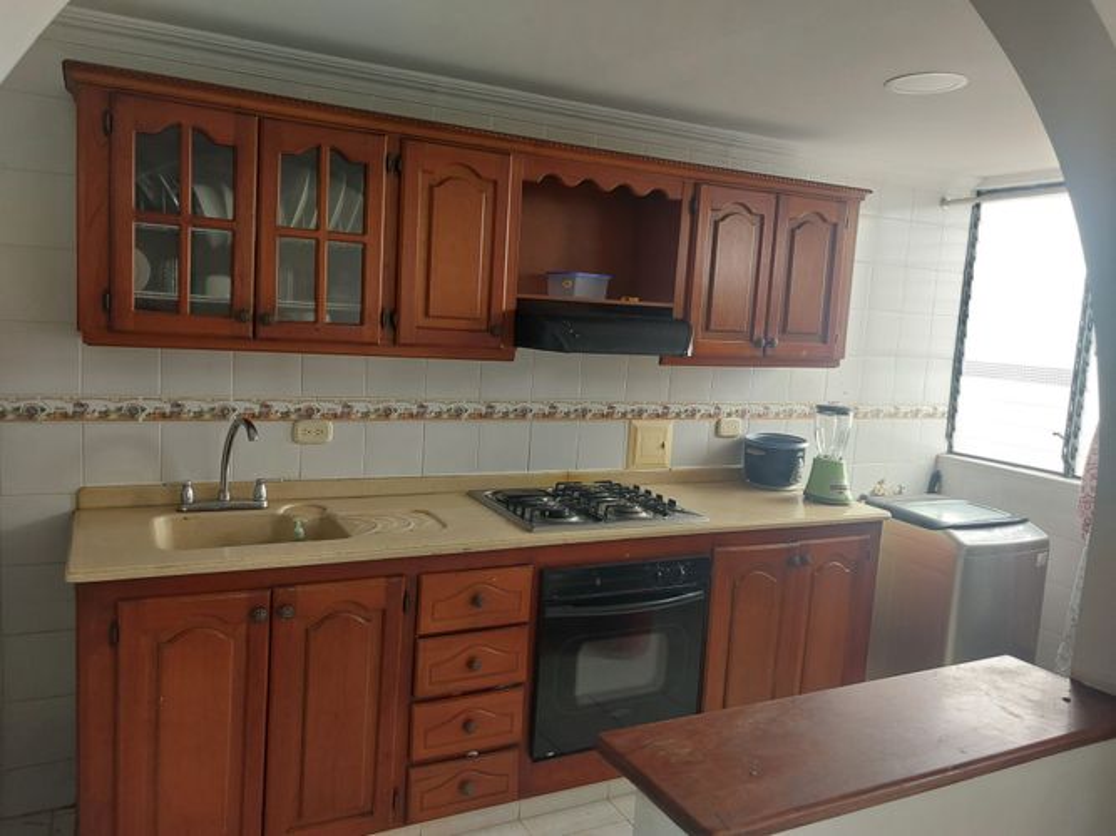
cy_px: 418
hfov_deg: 60.0
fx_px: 967
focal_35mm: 30
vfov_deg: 46.8
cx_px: 558
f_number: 1.8
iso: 40
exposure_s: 1/60
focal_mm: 4.6
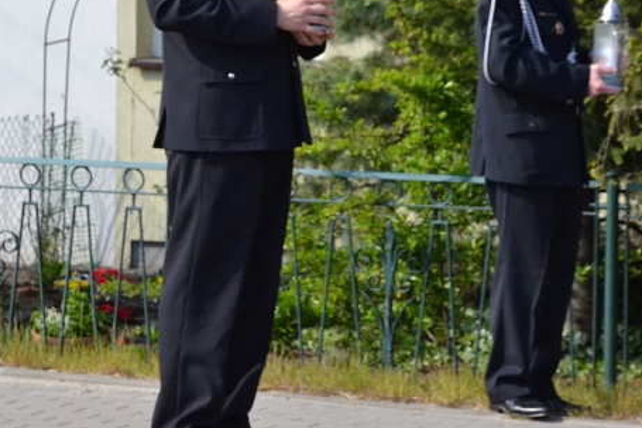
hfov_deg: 11.8
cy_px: 73
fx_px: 3102
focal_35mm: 174
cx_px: 200
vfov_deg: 7.9
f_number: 9
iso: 1600
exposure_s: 1/1250
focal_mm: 66
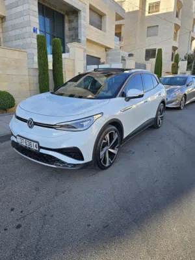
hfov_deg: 58.9
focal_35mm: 23
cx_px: 98
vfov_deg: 73.9
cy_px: 130
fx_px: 173
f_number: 1.7
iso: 12
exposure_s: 1/200
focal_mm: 6.3
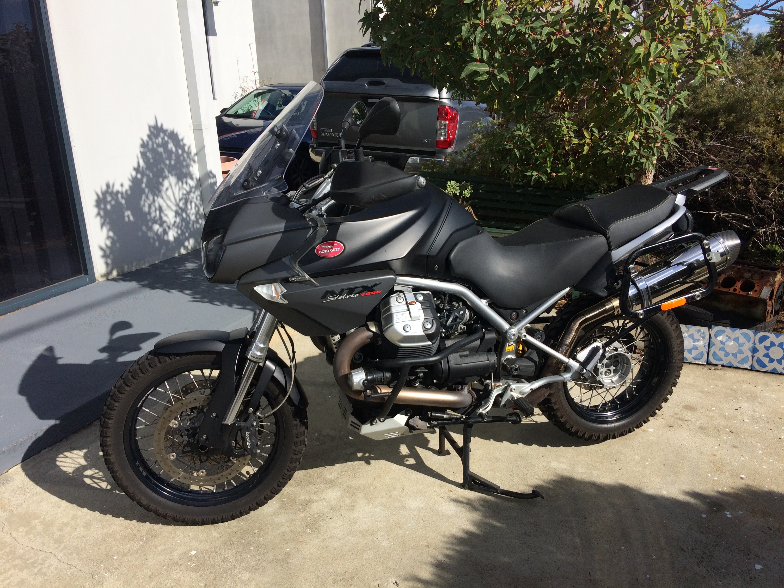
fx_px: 657
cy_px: 294
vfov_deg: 48.2
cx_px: 392
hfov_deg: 61.7
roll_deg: +2.7
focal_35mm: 29
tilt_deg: -18.7
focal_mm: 4.15
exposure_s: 1/2564
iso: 32
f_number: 2.2
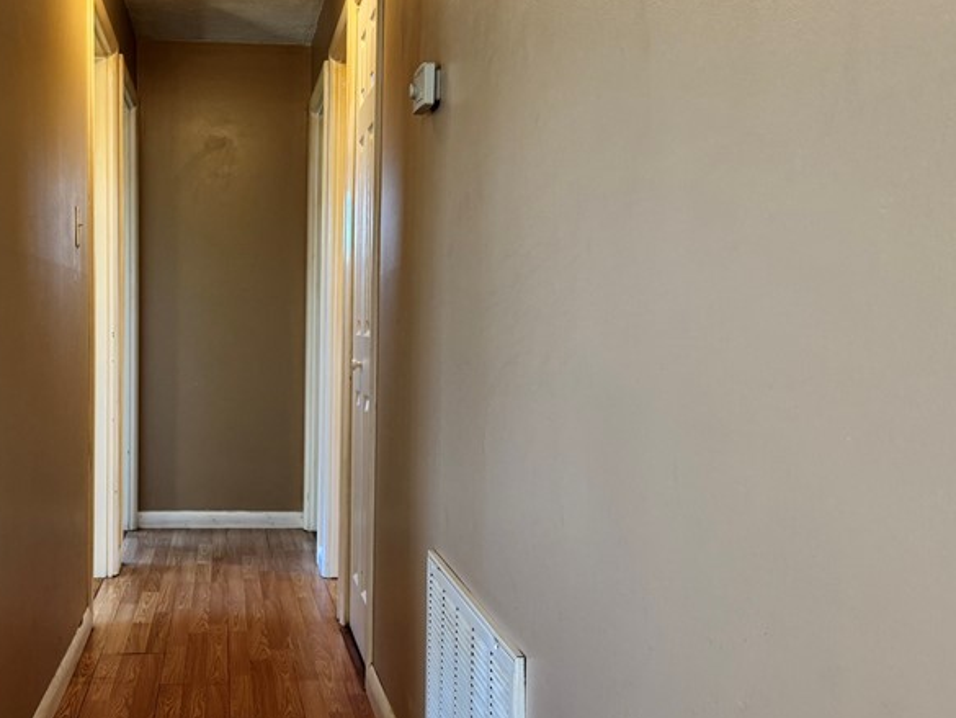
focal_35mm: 42
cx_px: 289
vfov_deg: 34.3
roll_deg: -0.6
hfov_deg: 43.9
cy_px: 388
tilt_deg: -3.3
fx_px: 1160
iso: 160
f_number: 1.78
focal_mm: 6.76
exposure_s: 1/120
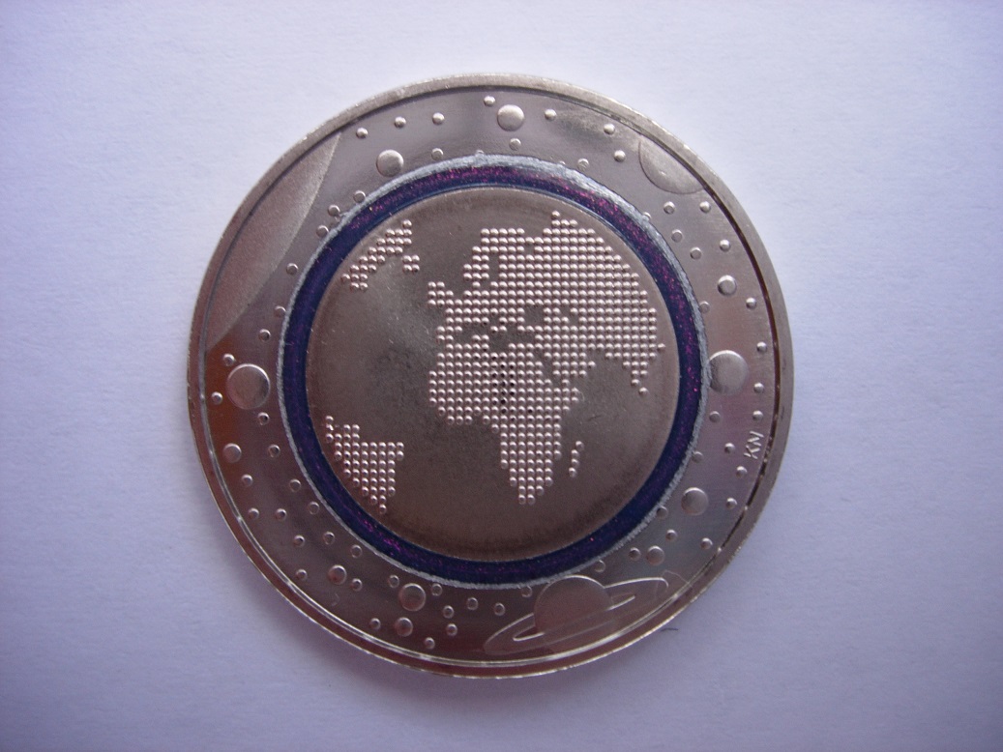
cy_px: 376
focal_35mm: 38
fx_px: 1101
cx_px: 502
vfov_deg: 37.7
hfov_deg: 49.0
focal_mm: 7.8
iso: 64
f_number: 2.8
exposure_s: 1/32.9
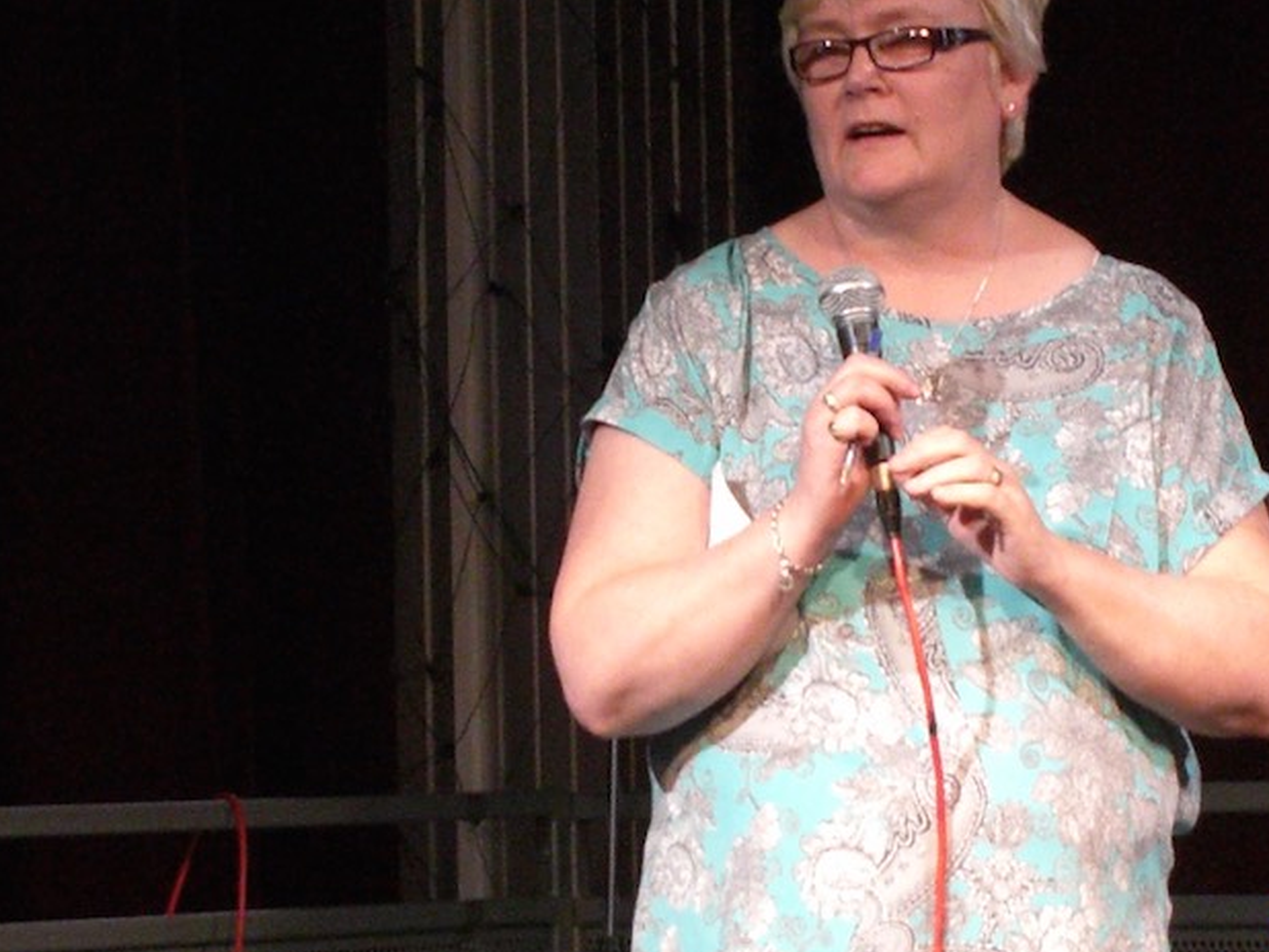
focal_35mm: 172
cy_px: 355
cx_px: 672
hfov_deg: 11.5
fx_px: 6308
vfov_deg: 8.6
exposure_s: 1/160
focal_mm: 23.7
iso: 1600
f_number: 5.1
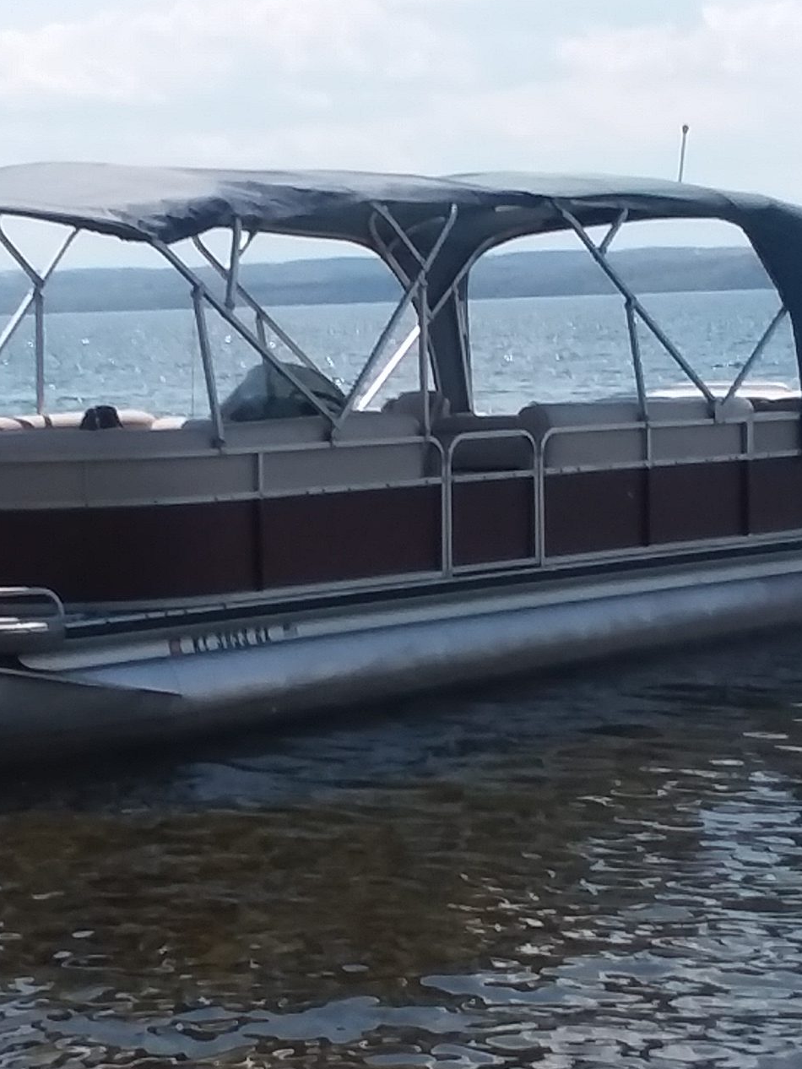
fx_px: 1822
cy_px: 649
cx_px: 311
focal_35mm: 59
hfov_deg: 24.8
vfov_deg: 32.6
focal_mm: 2.47
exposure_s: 1/1691
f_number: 1.9
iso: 40
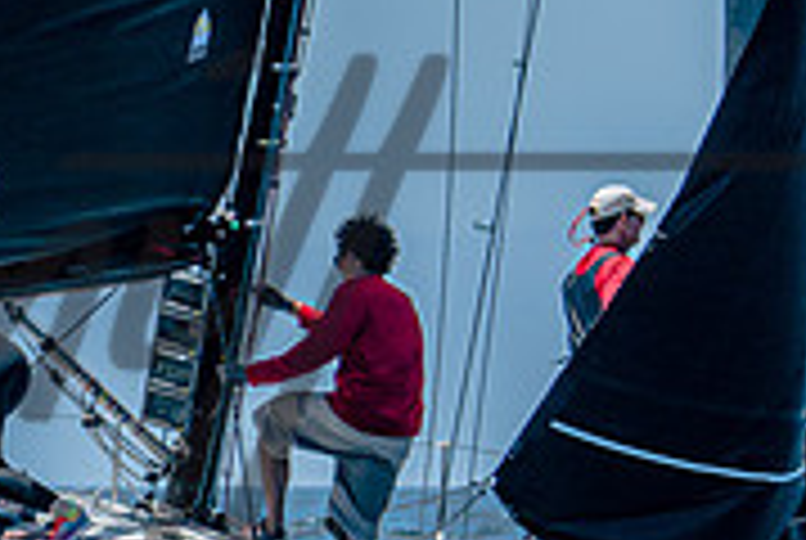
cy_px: 315
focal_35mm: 958
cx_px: -251
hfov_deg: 2.1
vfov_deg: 1.4
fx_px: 21484
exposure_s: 1/1600
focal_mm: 175
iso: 200
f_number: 5
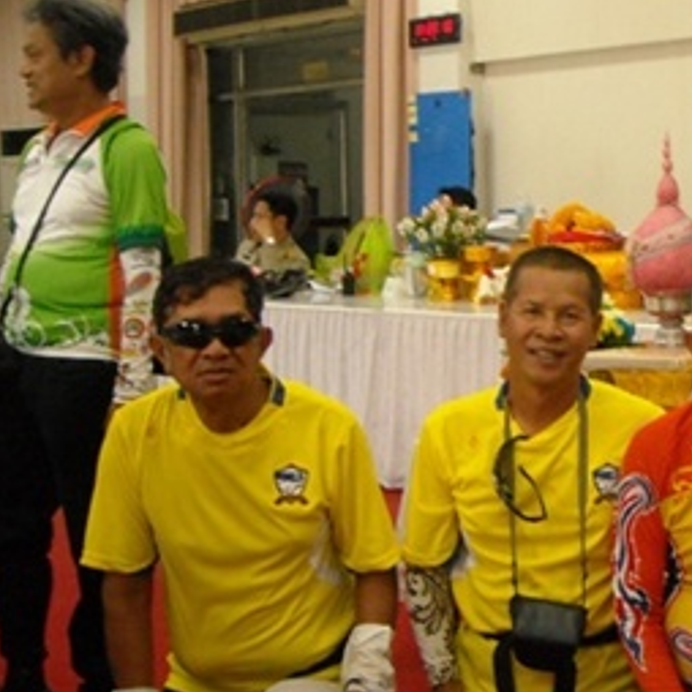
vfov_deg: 23.6
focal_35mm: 73
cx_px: 806
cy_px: 262
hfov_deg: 22.1
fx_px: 1651
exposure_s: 1/52
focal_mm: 5.7
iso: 400
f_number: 2.8
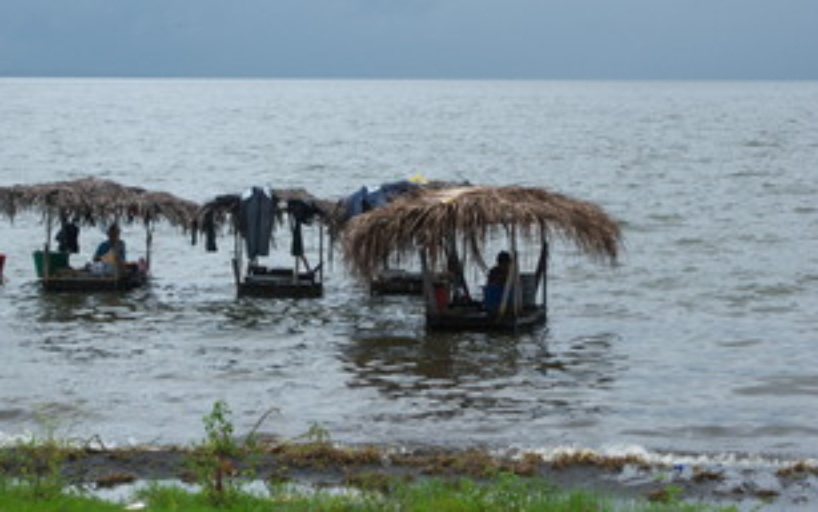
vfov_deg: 9.6
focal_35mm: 136
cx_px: 369
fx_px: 3032
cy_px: 251
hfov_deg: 15.4
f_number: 4.9
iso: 80
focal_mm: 22.5
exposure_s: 1/400
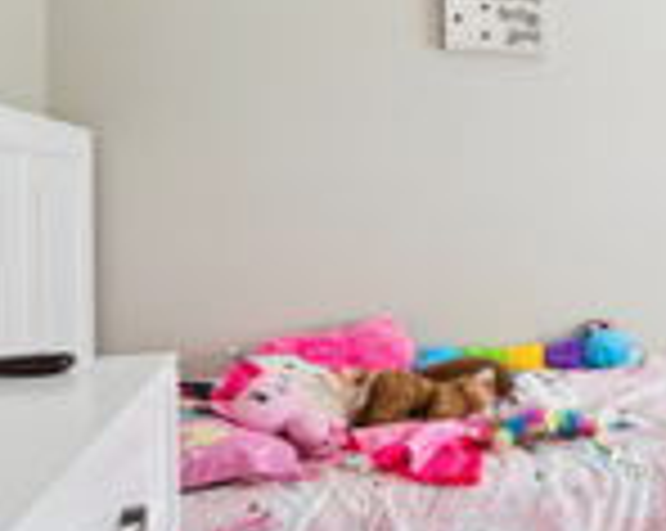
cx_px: 826
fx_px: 787
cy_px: 400
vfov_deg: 36.4
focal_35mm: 40
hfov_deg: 34.9
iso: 400
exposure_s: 1/60
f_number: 8
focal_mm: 14
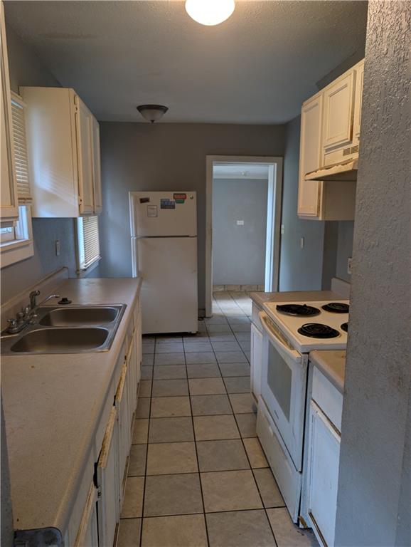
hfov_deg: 56.9
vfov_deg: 71.5
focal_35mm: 24
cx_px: 206
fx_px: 379
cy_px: 274
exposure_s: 1/40
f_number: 1.68
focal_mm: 6.9
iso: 143
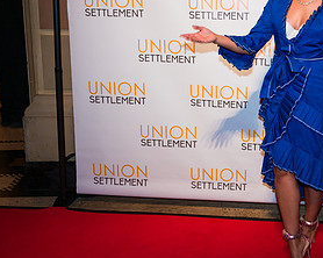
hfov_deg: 38.2
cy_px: 67
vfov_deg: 31.5
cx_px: 256
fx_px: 449
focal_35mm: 47
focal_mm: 24
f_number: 3.2
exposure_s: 1/200
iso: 640
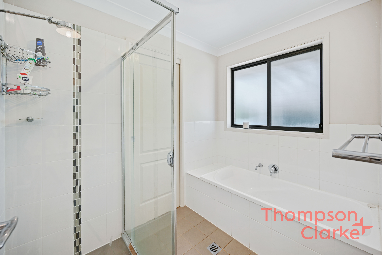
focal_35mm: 14
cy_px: 128
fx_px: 149
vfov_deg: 81.3
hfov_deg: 104.2
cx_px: 191
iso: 100
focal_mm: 14
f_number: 4
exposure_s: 1/6
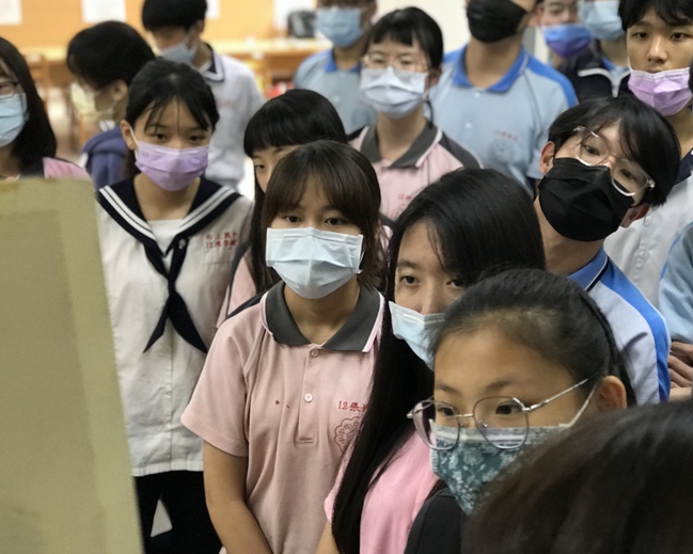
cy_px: 277
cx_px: 341
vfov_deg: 25.4
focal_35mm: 60
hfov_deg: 31.5
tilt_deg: -17.6
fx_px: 1230
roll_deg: -0.2
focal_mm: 6.6
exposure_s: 1/60
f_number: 2.8
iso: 320
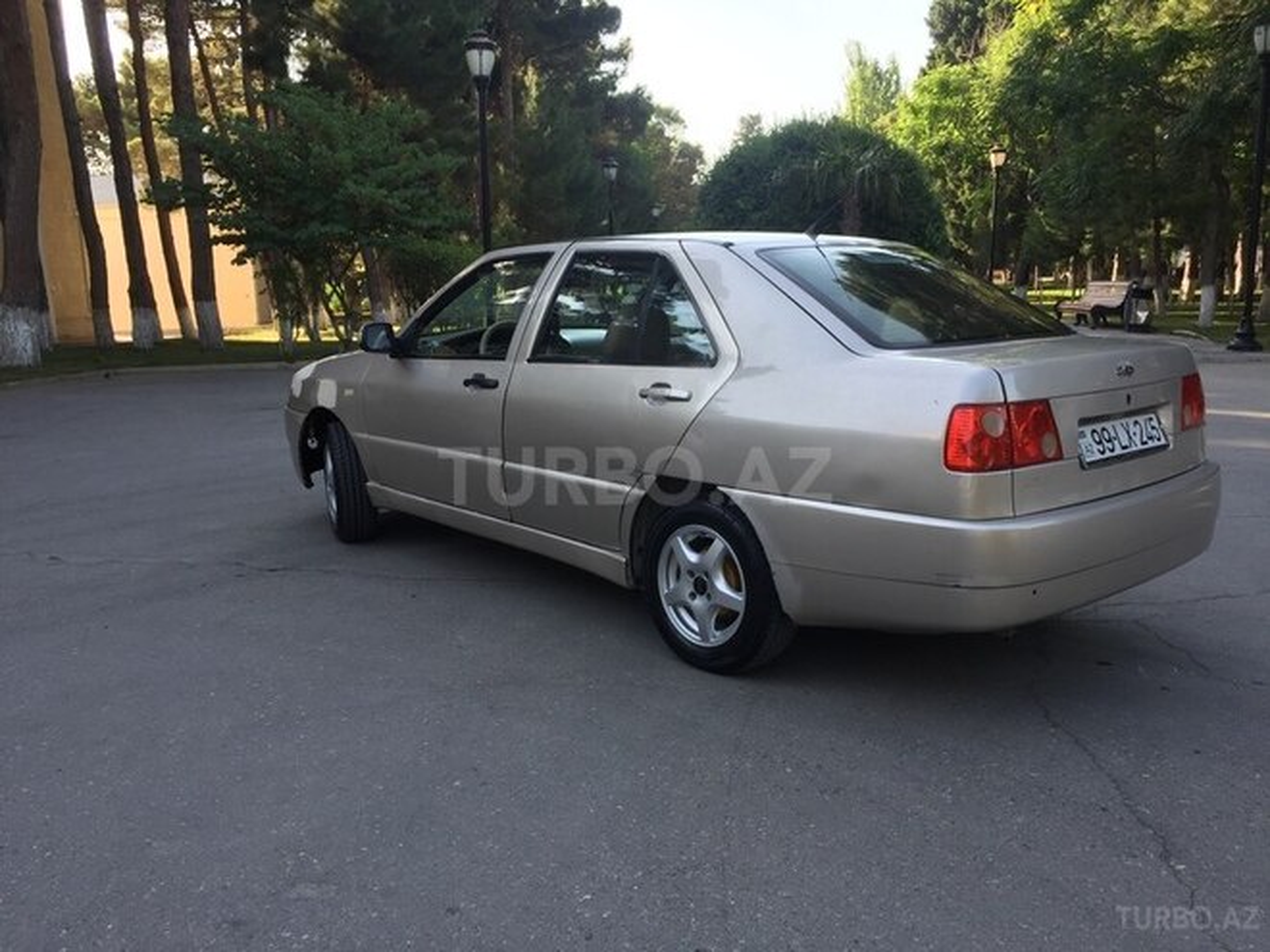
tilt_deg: -8.4
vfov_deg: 48.2
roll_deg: +1.6
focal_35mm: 29
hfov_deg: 61.7
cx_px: 635
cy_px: 476
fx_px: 1064
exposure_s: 1/247
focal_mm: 4.15
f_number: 2.2
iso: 32
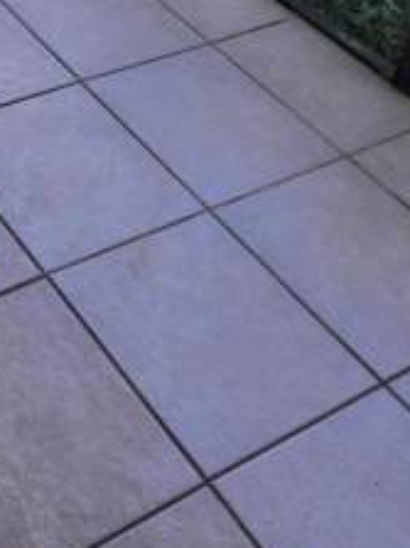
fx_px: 1043
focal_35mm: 66
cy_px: -206
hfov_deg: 20.4
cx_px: -113
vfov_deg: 24.7
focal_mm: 5.4
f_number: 1.8
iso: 20
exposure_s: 1/120
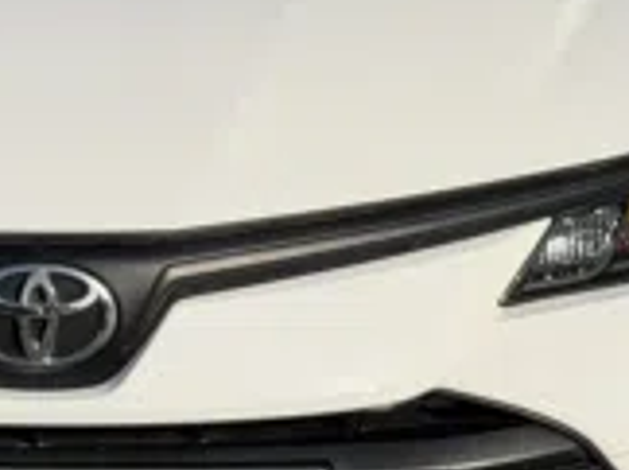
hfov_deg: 10.4
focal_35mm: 190
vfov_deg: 7.8
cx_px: 120
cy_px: -27
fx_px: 3447
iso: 64
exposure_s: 1/9901
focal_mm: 6.76
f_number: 1.78
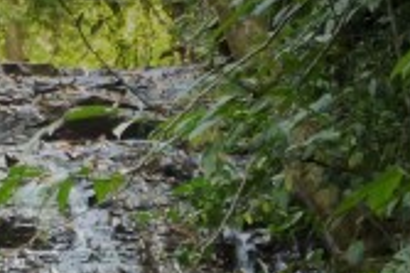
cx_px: -265
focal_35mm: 345
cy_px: 454
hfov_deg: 5.9
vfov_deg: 4.0
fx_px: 3925
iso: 1600
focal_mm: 26.3
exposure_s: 1/30
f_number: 4.7
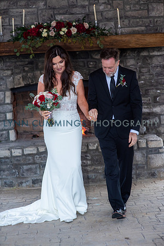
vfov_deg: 23.9
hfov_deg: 16.1
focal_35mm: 85
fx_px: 581
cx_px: 82
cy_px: 123
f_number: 3.2
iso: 640
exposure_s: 1/125
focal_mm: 85
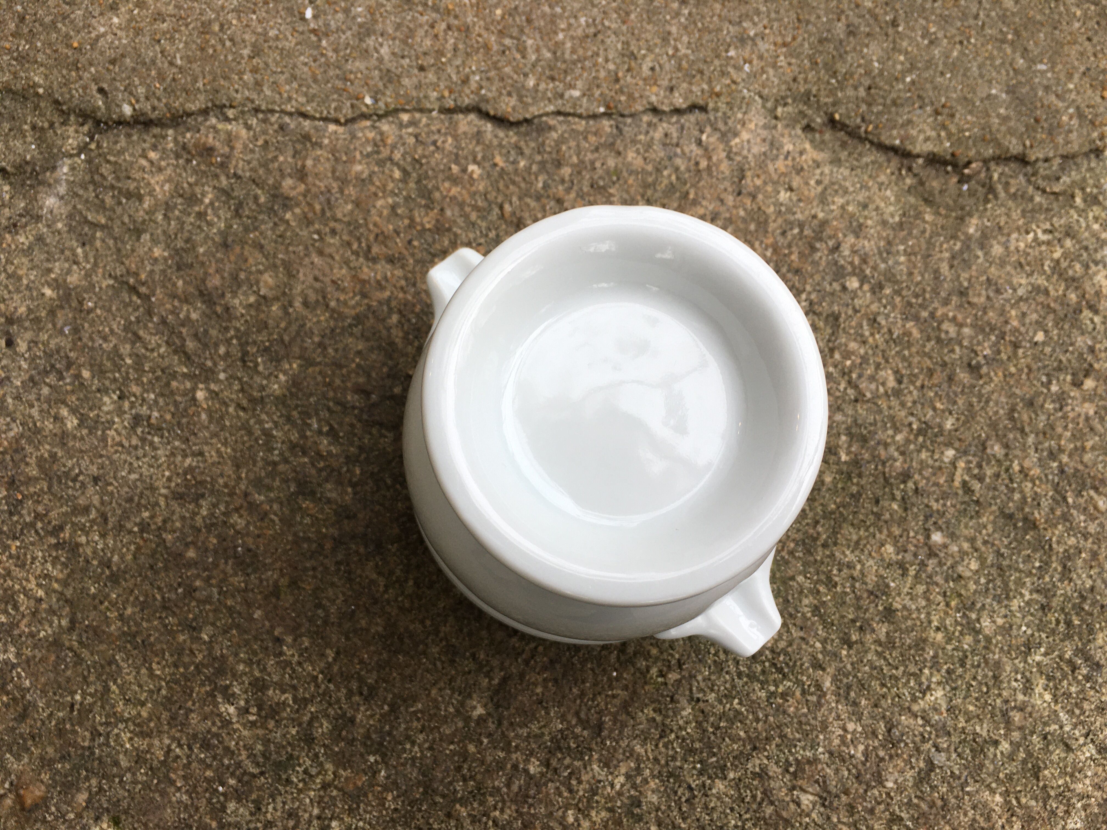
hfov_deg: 61.7
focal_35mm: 29
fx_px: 927
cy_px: 415
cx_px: 554
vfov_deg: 48.2
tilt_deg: -82.1
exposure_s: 1/100
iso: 25
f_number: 2.2
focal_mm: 4.15
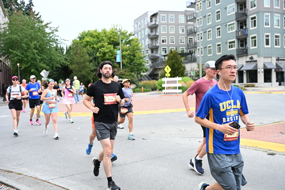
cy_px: 95
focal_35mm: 41
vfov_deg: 32.6
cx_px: 142
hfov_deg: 47.4
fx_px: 325
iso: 2000
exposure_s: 1/800
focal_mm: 41
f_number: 4
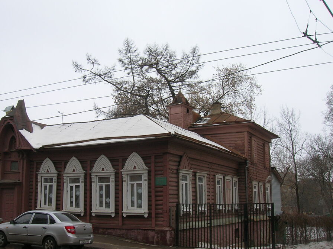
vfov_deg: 35.0
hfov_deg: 45.7
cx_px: 147
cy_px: 138
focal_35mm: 41
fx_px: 394
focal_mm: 5.7
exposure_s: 1/64.1
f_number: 4.9
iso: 50
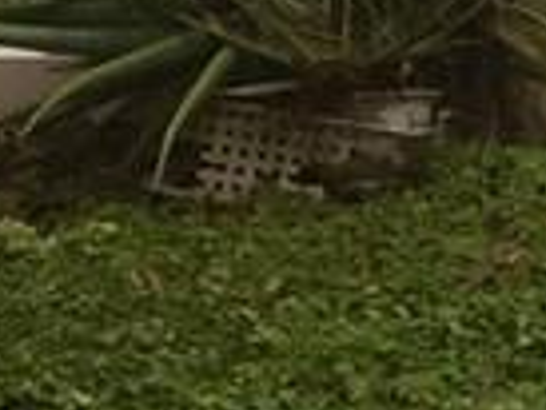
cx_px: 1694
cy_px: -474
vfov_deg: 6.6
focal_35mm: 216
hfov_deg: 7.8
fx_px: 3410
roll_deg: -2.3
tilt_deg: -7.8
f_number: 2.2
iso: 32
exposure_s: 1/807
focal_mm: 4.15
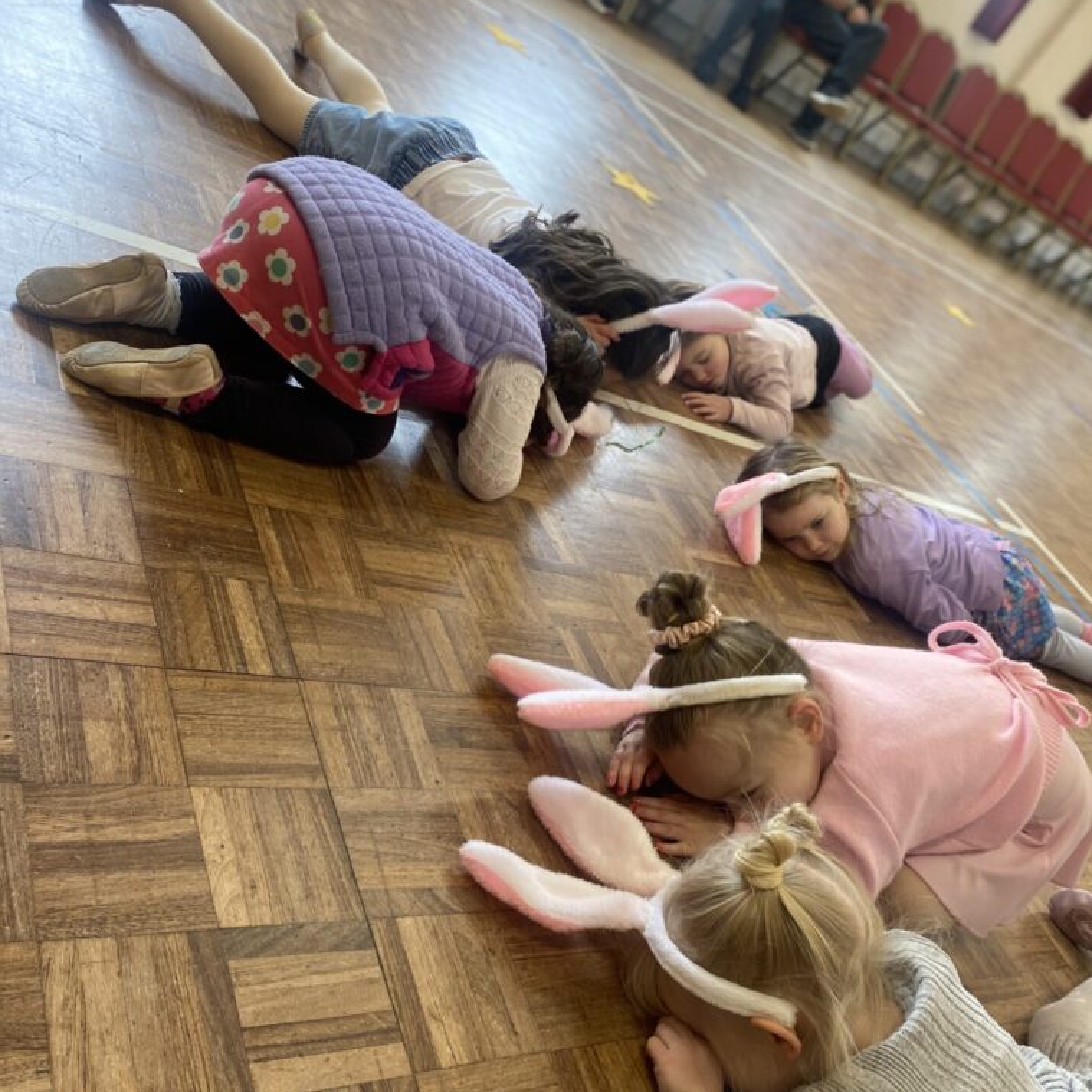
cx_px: 551
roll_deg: -36.7
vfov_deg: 52.5
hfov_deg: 52.5
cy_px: 558
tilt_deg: -28.8
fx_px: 1106
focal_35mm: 31
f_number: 1.8
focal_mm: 4.25
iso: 100
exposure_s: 1/50
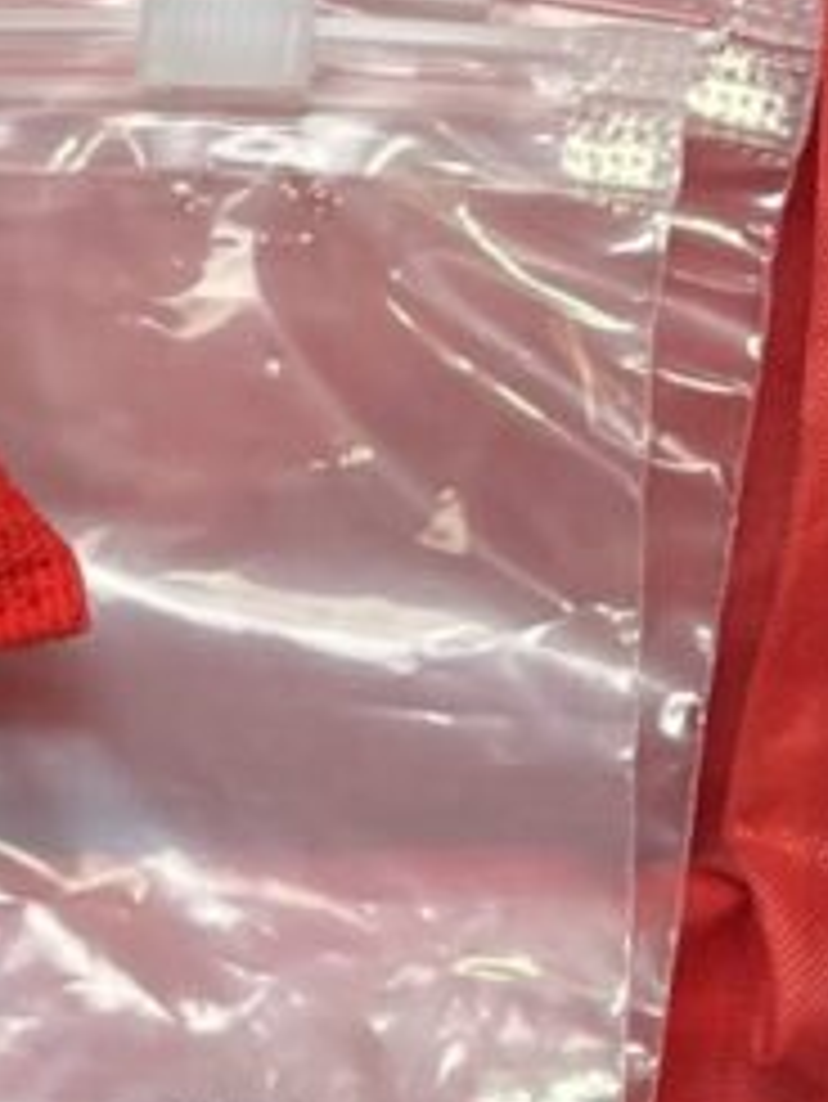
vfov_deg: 11.6
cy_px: 1628
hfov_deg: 8.8
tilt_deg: -71.9
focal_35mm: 163
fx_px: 5194
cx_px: -513
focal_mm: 4.2
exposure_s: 1/60
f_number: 1.6
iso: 64
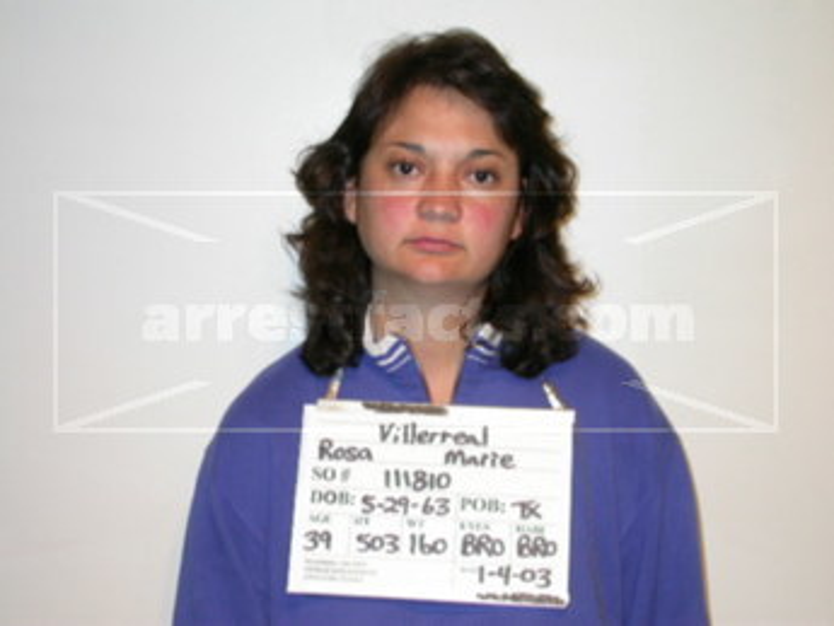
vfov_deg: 24.4
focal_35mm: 60
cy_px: 313
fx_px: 1446
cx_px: 417
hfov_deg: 32.2
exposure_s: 1/60.3
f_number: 3.1
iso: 100
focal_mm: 12.6
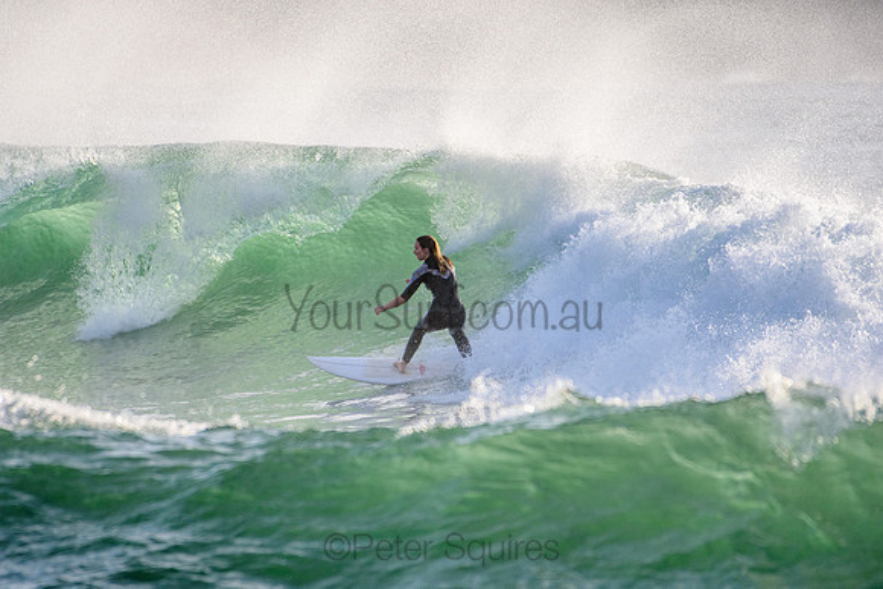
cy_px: 294
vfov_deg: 1.8
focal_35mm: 750
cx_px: 442
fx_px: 18399
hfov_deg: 2.7
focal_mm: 500
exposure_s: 1/2000
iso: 450
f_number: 5.6
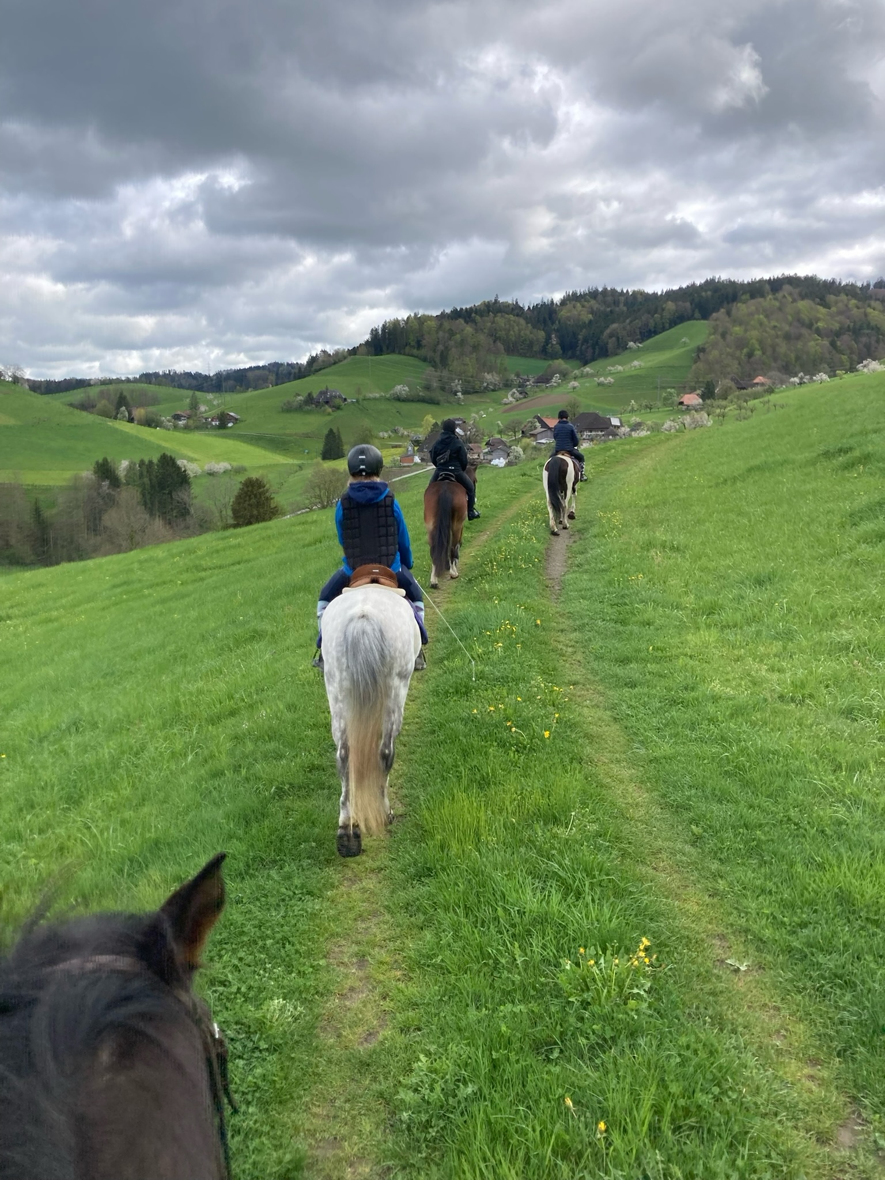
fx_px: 954
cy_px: 590
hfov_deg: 49.7
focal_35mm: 28
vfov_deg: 63.4
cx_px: 442
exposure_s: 1/1021
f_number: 1.8
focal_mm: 3.99
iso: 20
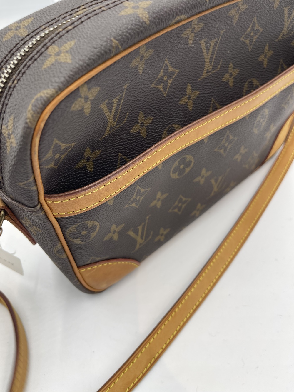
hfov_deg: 54.9
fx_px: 283
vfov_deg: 69.4
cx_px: 147
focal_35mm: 25
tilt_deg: -49.3
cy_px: 196
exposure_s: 1/142
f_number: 1.6
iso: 32
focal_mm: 5.1
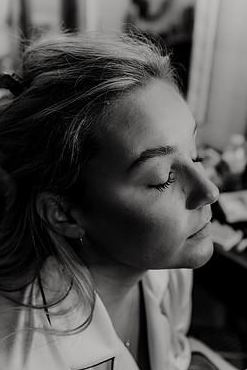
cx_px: 113
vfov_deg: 43.5
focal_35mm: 45
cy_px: 213
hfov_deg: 29.9
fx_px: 463
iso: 800
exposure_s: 1/640
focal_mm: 25
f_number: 2
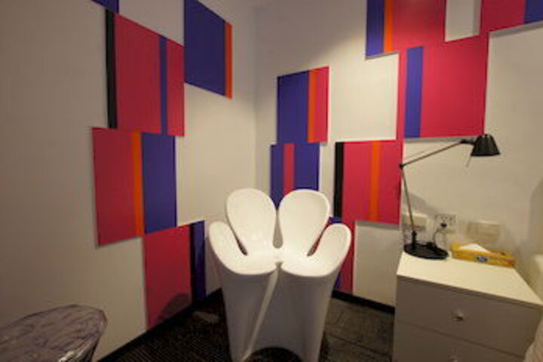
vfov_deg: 77.3
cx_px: 272
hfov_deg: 100.4
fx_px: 226
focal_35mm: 15
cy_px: 181
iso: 400
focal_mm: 10
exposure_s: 1/8
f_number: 10
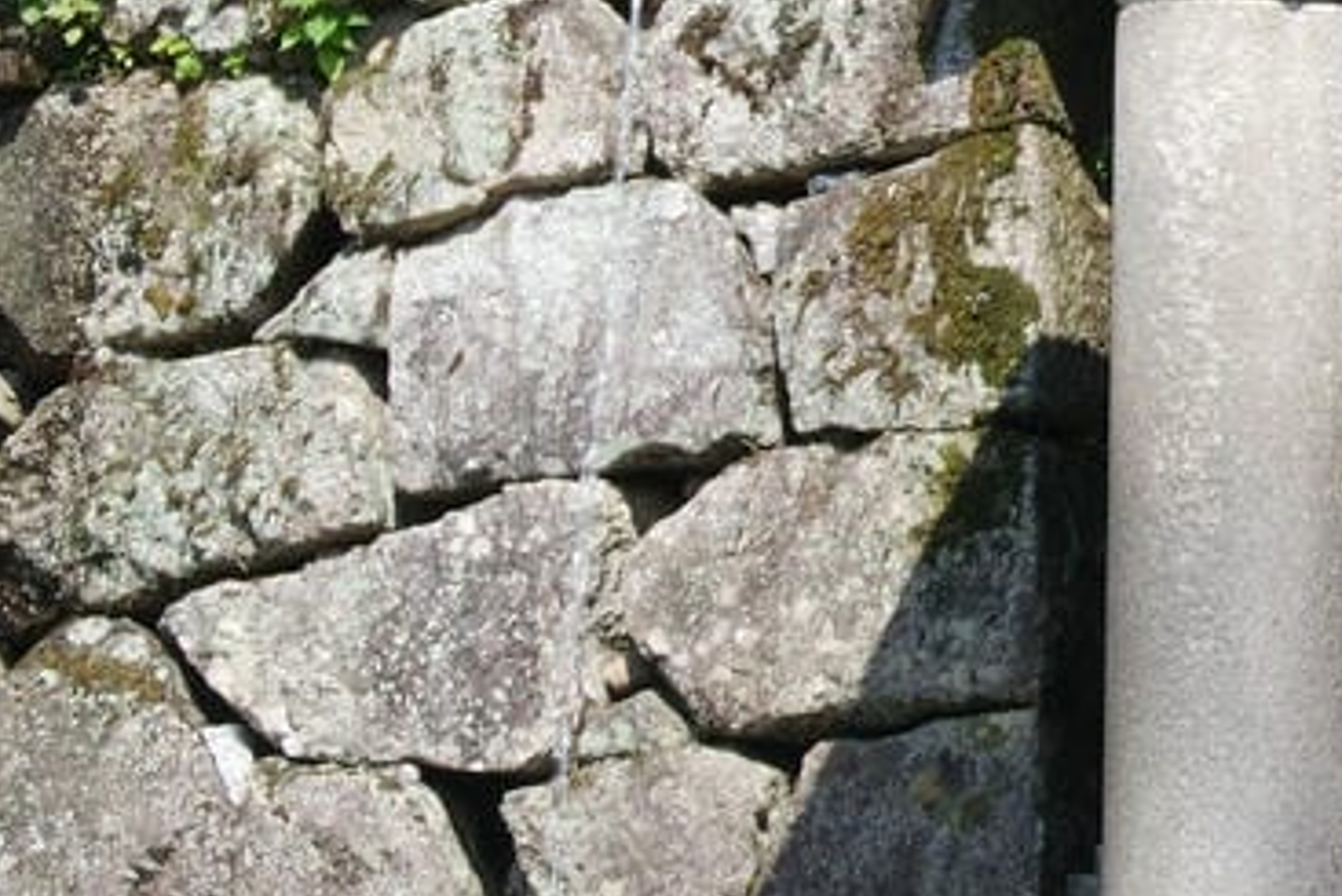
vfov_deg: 8.7
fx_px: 5855
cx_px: 1945
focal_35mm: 157
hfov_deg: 12.5
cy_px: -62
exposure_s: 1/200
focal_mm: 18
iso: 160
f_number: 6.3
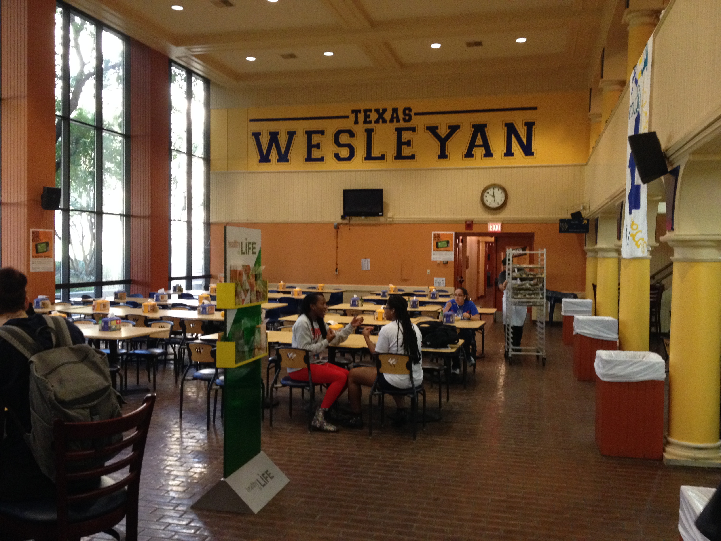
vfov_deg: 40.7
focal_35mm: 35
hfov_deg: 52.6
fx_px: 729
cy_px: 270
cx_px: 360
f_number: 2.4
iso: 320
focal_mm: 4.28
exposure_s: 1/20
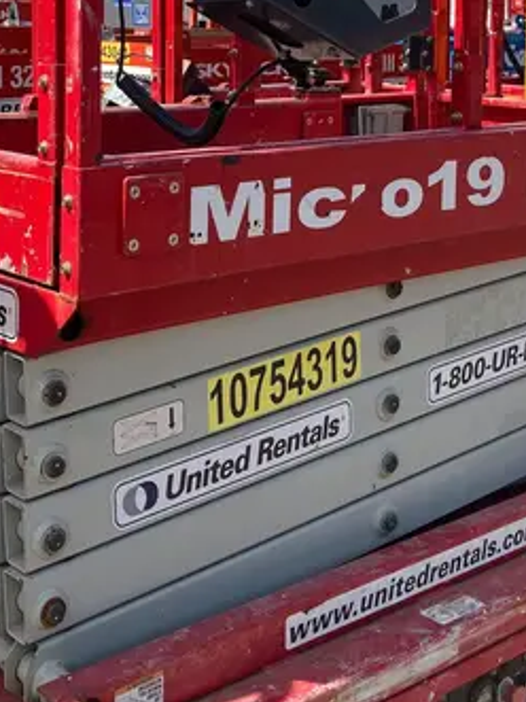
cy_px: 80
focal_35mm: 62
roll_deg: -1.4
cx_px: 265
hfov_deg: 23.6
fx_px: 1257
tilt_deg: -3.2
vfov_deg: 30.0
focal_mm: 3.99
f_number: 1.8
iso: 32
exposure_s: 1/1350
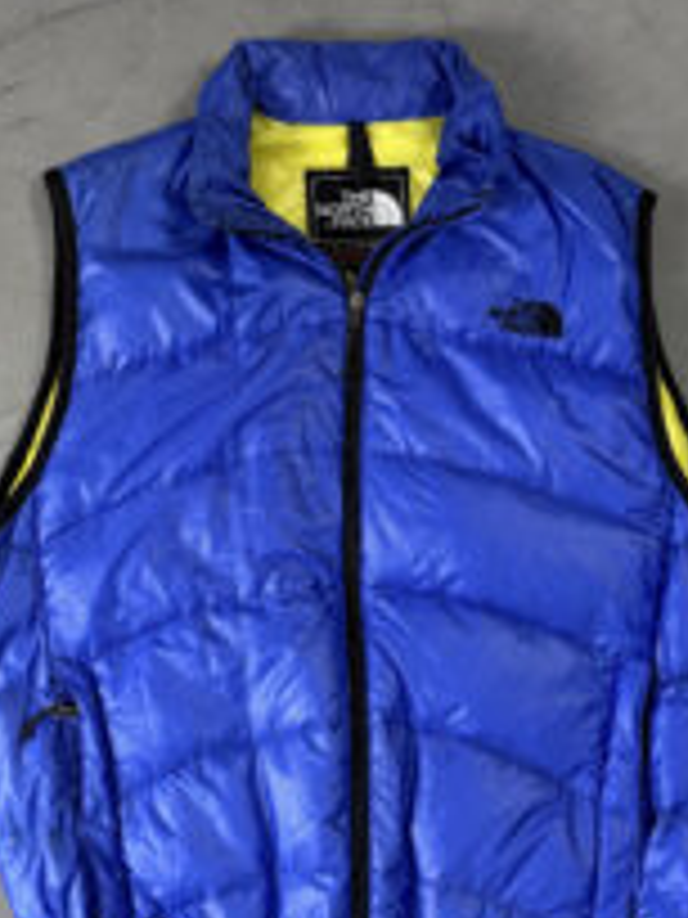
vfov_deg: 40.3
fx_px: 1246
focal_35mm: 47
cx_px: 364
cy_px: 549
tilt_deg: -84.2
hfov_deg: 30.9
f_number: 1.78
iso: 200
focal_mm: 6.76
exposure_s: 1/60
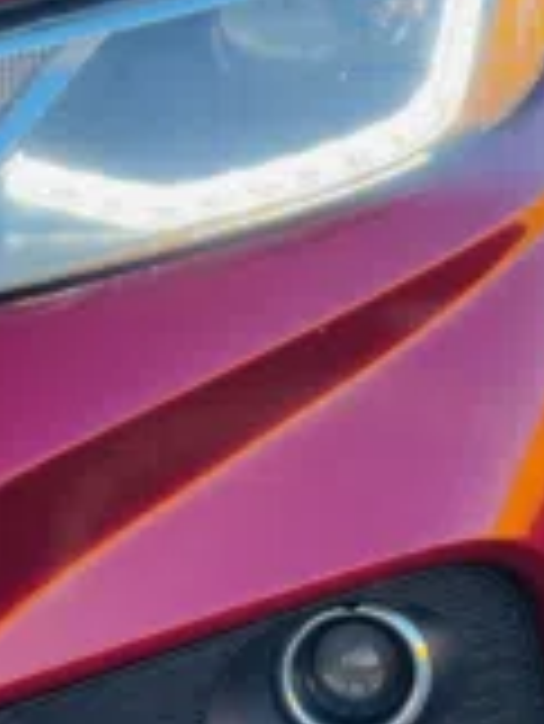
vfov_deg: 6.6
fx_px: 6236
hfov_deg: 5.0
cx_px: 238
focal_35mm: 298
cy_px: 243
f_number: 2.8
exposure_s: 1/132
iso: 50
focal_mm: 15.66
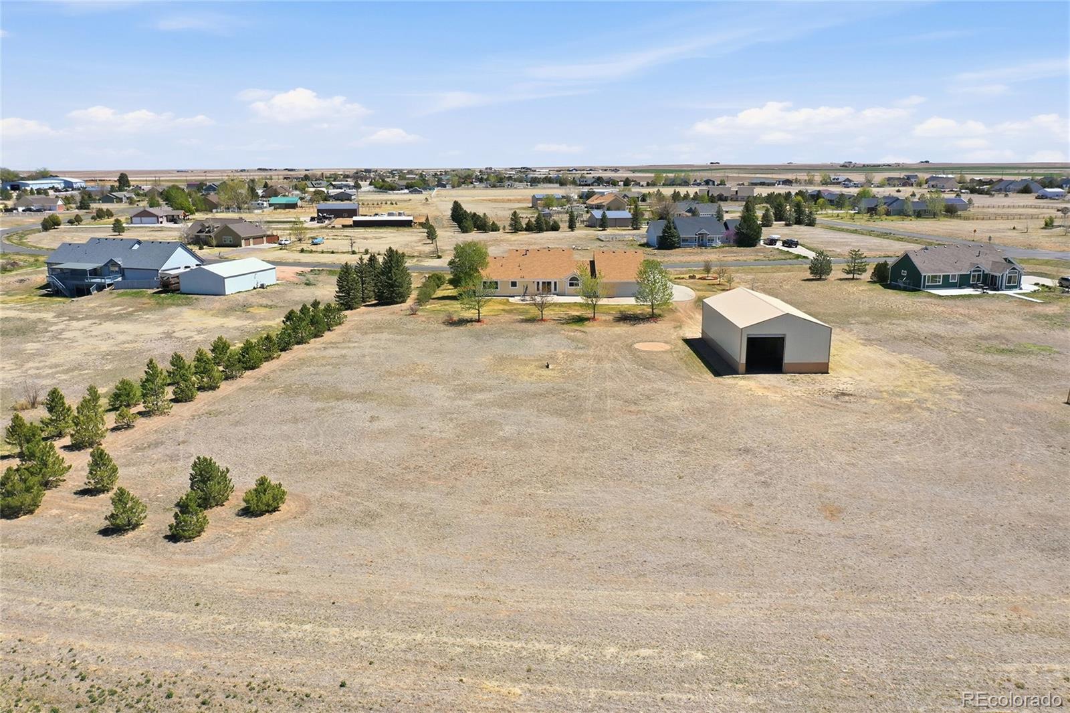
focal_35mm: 28
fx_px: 832
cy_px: 356
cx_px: 535
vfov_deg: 46.4
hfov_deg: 65.5
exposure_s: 1/500
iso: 100
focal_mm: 10.3
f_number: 5.6
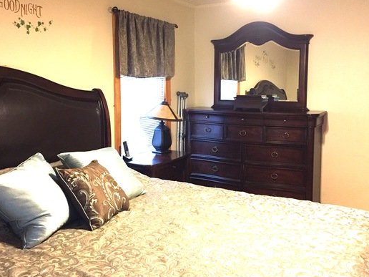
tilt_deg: -5.7
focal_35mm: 36
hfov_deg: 51.3
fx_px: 384
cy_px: 120
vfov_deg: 39.6
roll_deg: +0.4
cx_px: 192
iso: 200
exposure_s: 1/30
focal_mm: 4.15
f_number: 2.2
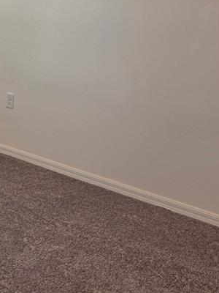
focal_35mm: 69
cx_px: -51
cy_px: 73
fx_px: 582
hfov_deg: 19.9
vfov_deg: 27.8
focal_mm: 6.5
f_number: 1.4
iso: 25
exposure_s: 1/120
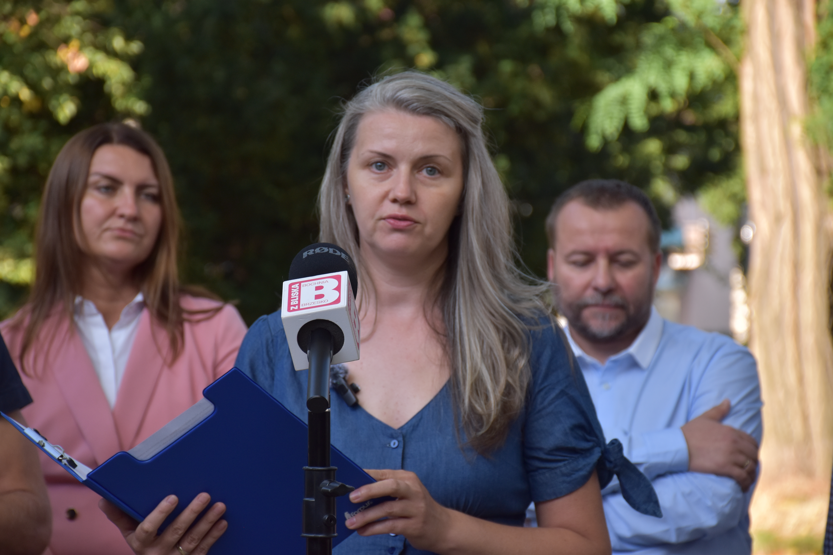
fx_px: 3297
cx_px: 416
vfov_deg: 9.6
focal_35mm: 142
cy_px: 278
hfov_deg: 14.4
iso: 400
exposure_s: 1/500
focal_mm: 95
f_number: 5.3
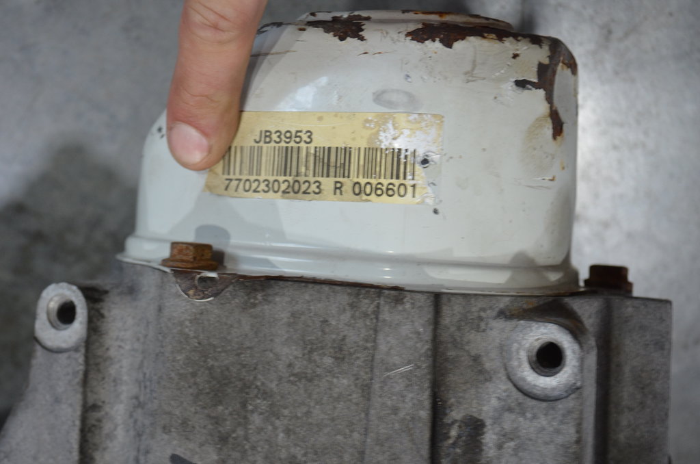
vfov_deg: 22.5
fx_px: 1164
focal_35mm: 60
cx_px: 350
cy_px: 232
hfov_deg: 33.5
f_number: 5.3
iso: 800
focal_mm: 40
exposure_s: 1/50
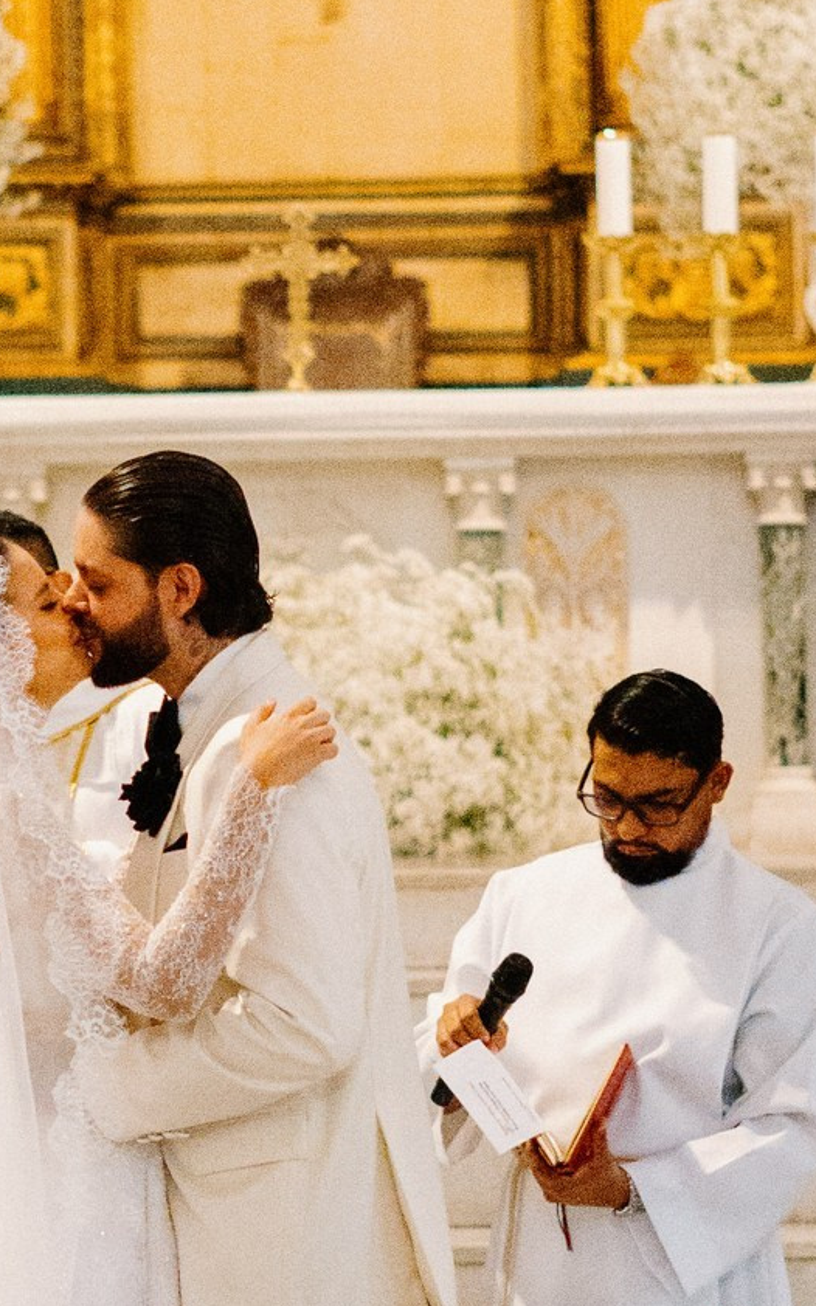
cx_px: 139
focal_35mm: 155
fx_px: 5517
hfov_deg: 8.4
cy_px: 557
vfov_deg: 13.5
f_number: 1.8
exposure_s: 1/1600
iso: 12800
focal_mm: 50
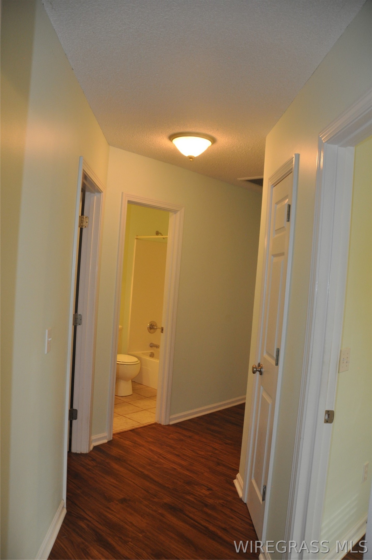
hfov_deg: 47.8
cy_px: 280
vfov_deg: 67.5
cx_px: 186
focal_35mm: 27
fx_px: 420
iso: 800
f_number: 3.5
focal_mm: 18
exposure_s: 1/125
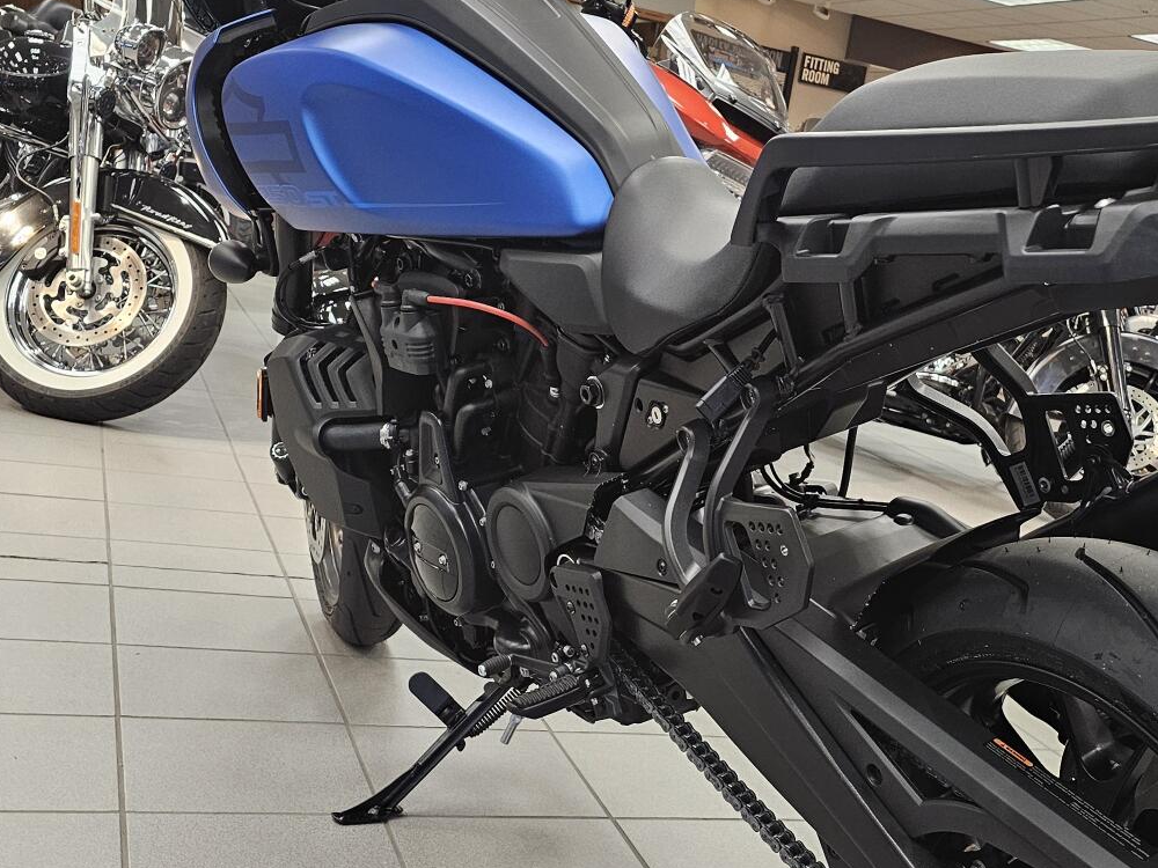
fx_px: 1539
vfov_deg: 31.5
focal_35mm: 46
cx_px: 761
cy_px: 415
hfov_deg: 40.8
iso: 320
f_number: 1.7
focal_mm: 6.3
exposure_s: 1/120
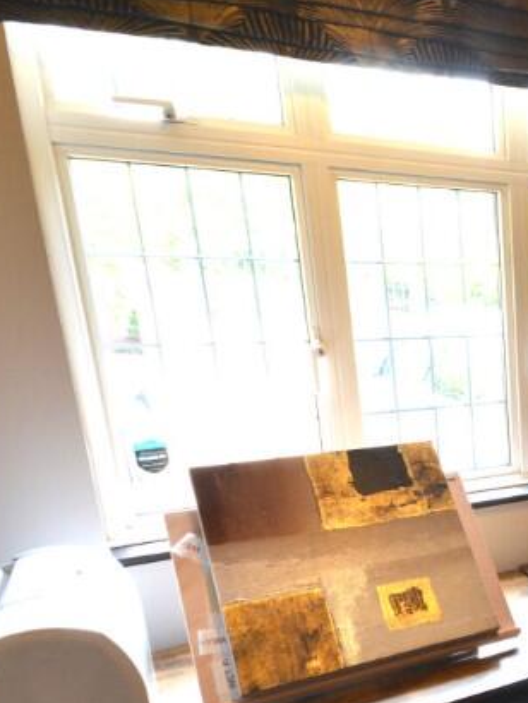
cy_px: 513
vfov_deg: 49.6
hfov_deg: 30.8
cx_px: 691
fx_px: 731
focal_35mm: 36
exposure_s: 1/15
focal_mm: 10
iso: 400
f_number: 8
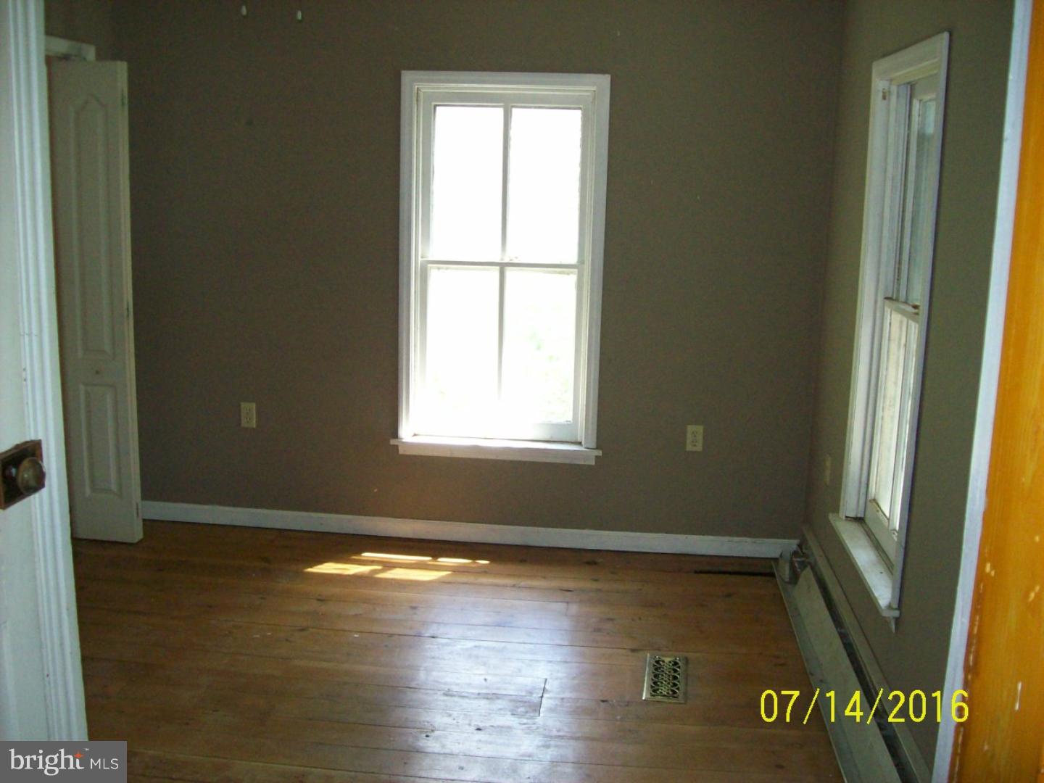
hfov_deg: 51.4
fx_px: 1086
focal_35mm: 36
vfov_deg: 39.7
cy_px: 392
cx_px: 522
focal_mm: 6
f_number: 2.7
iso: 200
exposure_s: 1/95.2
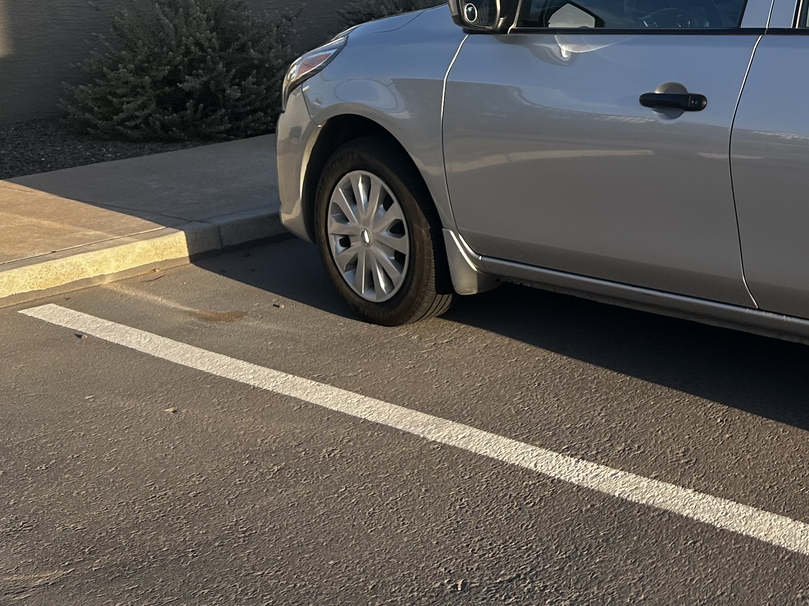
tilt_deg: -13.4
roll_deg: -1.6
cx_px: 922
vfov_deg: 23.3
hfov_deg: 28.0
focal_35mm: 62
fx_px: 1449
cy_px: 111
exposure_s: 1/1669
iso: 50
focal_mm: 5.7
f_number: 1.5
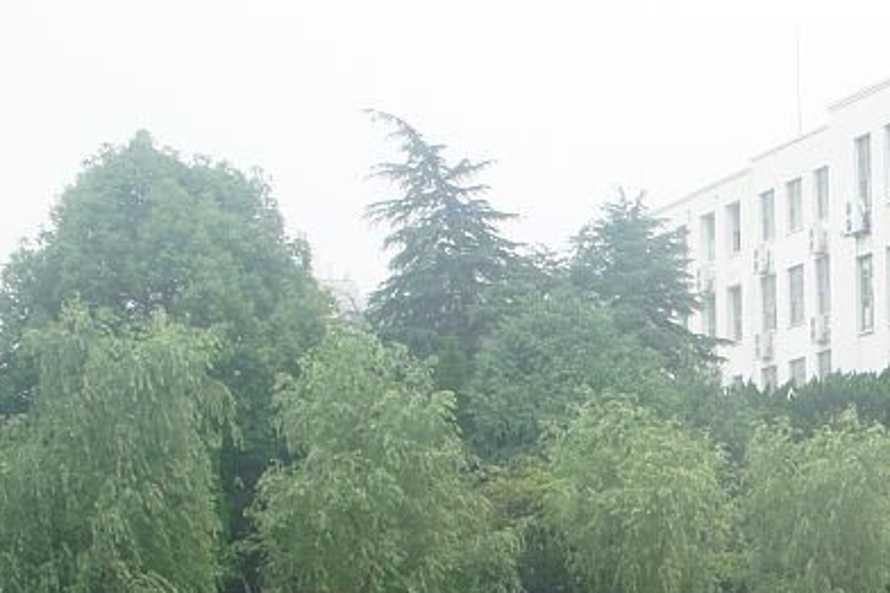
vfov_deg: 13.2
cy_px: 694
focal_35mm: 101
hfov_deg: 18.5
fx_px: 2496
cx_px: 1224
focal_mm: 22
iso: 200
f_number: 8
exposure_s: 1/50
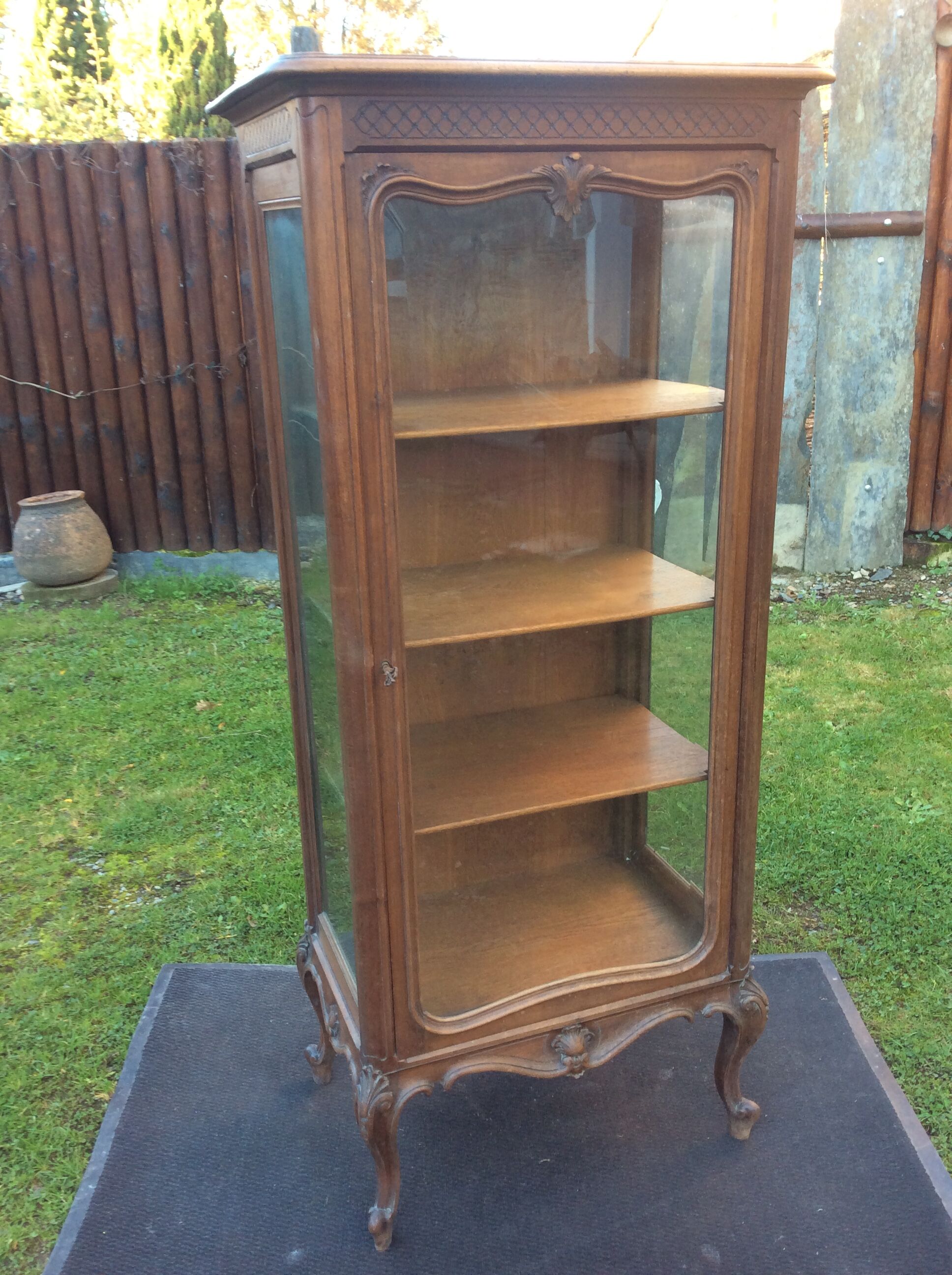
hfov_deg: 44.1
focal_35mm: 32
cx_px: 476
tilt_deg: -19.6
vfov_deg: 56.9
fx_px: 1177
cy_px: 638
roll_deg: +2.2
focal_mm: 3.3
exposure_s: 1/33
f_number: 2.4
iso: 32
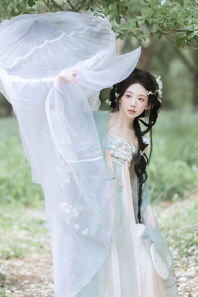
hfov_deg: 16.1
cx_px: 99
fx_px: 701
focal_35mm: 85
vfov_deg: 23.9
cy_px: 148
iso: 160
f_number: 2
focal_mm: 85
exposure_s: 1/320
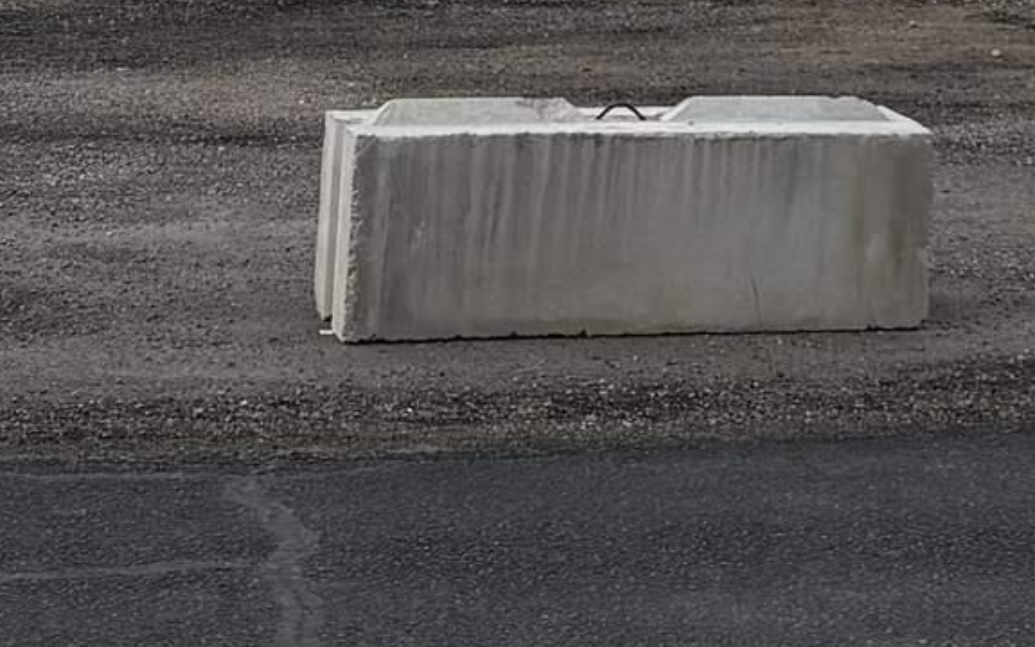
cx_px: 1123
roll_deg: -2.3
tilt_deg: +3.8
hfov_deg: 13.9
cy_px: -572
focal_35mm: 147
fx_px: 4146
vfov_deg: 8.5
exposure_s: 1/1263
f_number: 1.6
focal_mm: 5.96
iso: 50
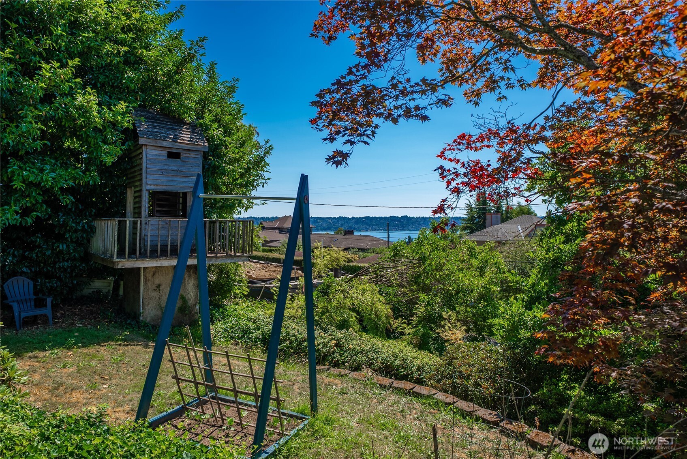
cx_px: 344
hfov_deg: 73.7
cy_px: 230
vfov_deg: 53.2
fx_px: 458
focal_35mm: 24
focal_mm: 24
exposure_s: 1/250
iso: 100
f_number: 4.5
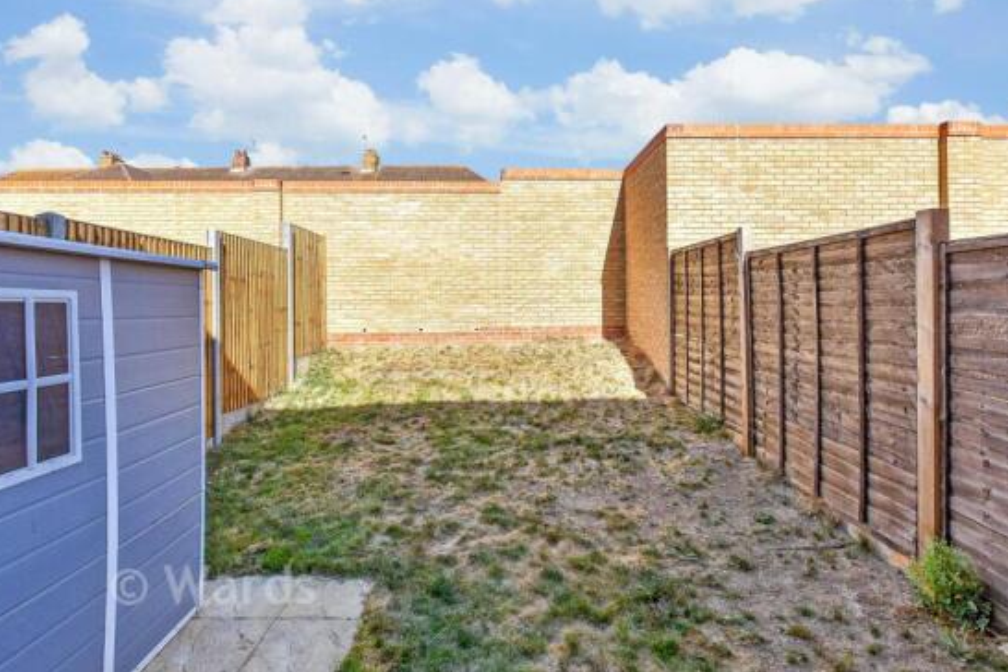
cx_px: 503
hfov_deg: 90.0
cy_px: 309
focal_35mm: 18
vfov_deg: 67.3
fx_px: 504
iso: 160
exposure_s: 1/200
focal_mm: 10
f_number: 8
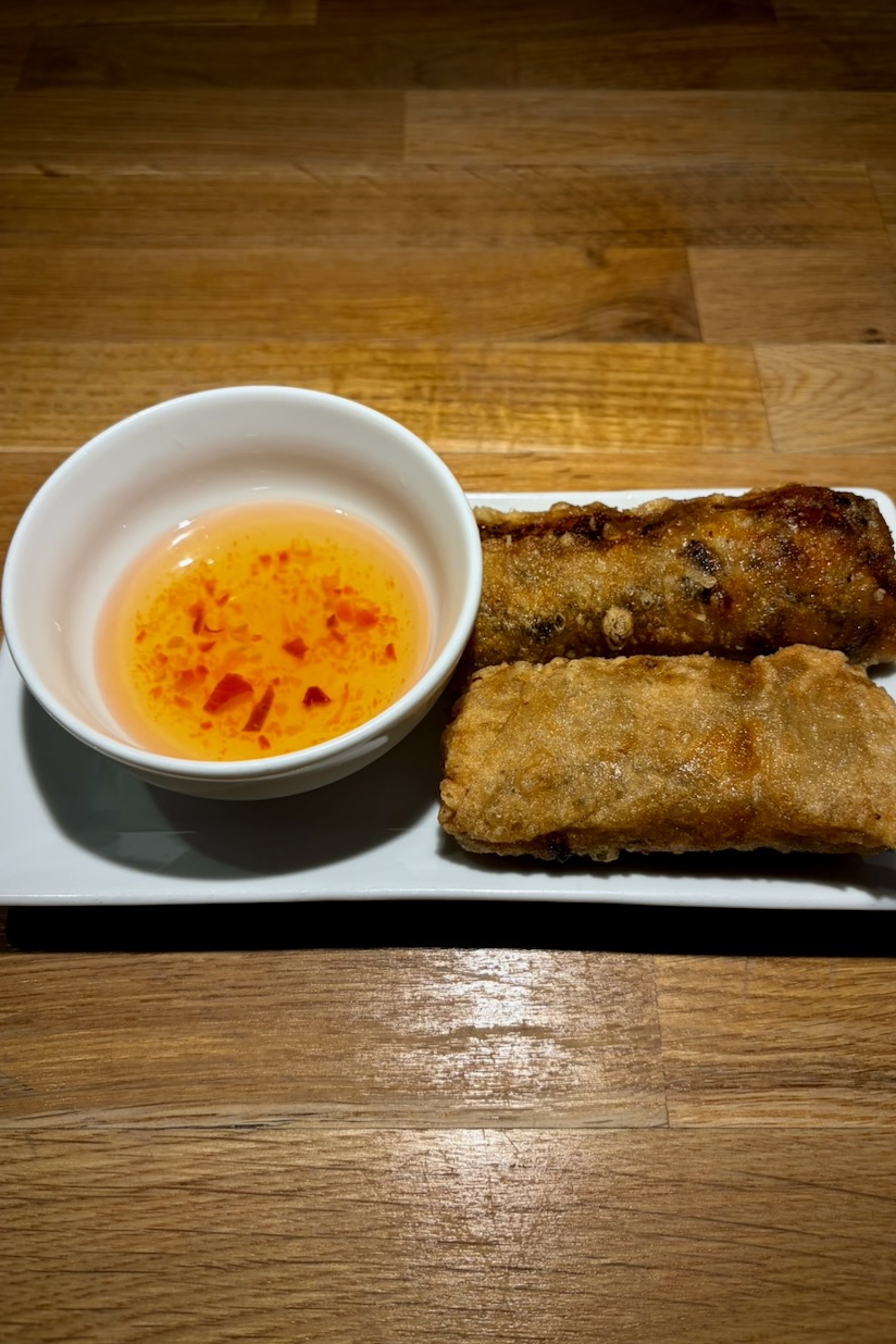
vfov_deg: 65.5
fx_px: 1045
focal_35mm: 28
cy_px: 662
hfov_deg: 46.4
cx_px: 460
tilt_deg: -58.3
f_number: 1.6
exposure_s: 1/197
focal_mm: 5.96
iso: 40
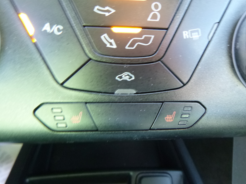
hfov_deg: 67.3
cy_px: 89
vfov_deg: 53.0
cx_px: 124
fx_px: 185
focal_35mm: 26
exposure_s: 1/13
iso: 400
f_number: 3.9
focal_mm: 4.5
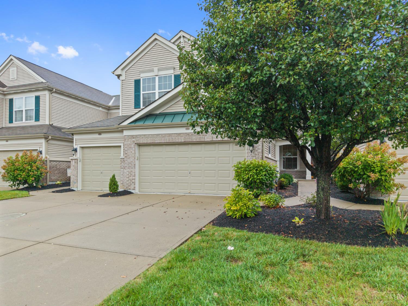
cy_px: 153
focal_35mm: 24
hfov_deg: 71.6
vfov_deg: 56.8
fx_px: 283
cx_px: 204
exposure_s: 1/730
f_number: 1.8
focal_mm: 8.67
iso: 200
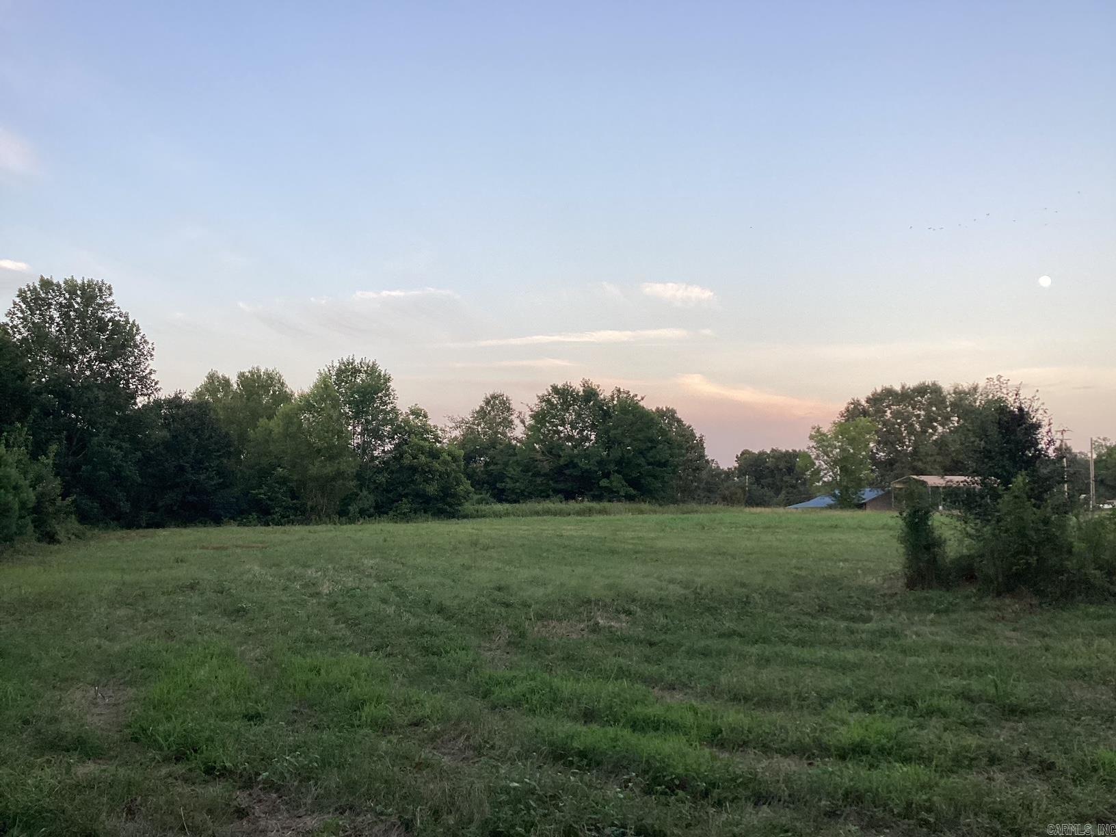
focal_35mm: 31
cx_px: 558
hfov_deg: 58.4
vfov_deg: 45.4
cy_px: 418
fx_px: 999
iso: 40
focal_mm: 3.3
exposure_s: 1/120
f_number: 2.4
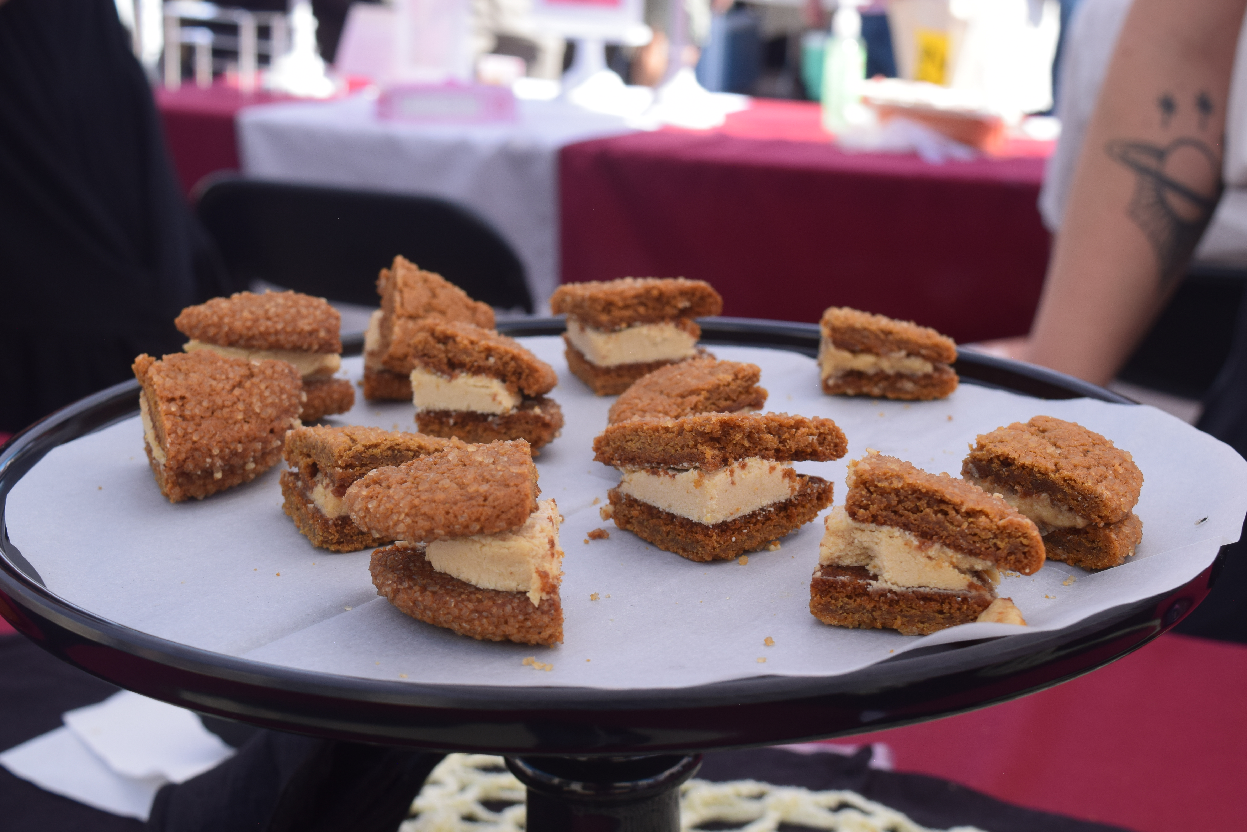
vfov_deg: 26.5
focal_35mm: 51
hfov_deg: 38.9
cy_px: 416
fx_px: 1766
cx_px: 624
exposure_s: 1/250
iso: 400
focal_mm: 34
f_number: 10
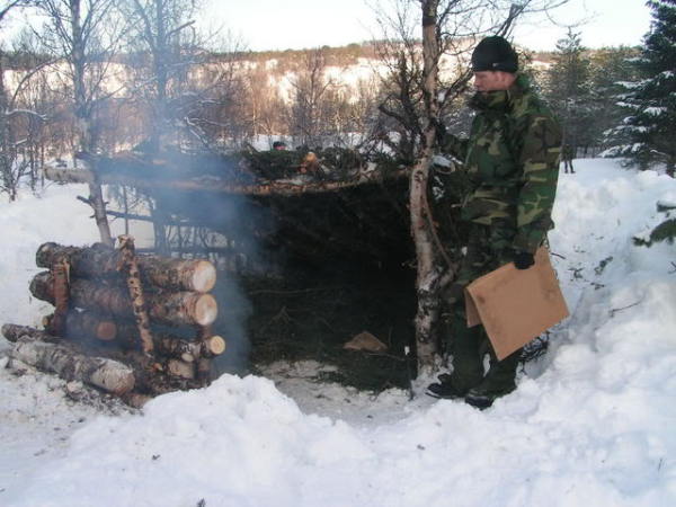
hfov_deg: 49.0
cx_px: 338
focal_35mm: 38
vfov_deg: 37.7
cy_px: 254
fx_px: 742
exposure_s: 1/125
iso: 50
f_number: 5.6
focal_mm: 5.8
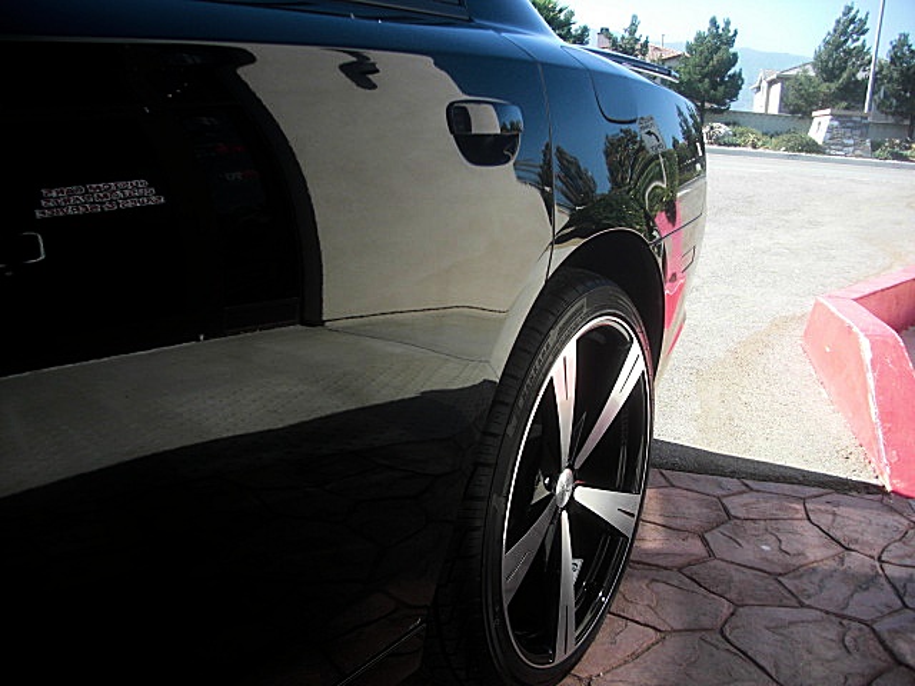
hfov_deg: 51.4
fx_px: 952
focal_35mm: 36
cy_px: 343
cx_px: 458
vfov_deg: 39.7
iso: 50
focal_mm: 6.3
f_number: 2.8
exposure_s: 1/250
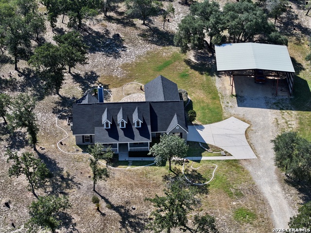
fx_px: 629
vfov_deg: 21.0
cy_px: 116
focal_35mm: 70
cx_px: 156
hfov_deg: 27.8
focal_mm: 19.35
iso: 160
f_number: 2.8
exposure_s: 1/1000
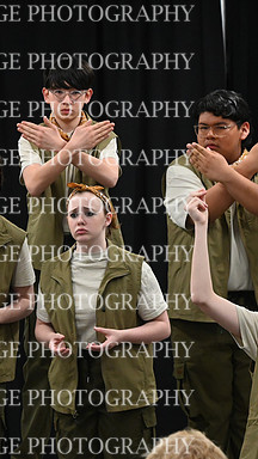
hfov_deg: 2.8
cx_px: 22
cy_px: 230
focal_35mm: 427
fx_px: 5193
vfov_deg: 5.1
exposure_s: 1/250
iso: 8000
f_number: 6
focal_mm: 270
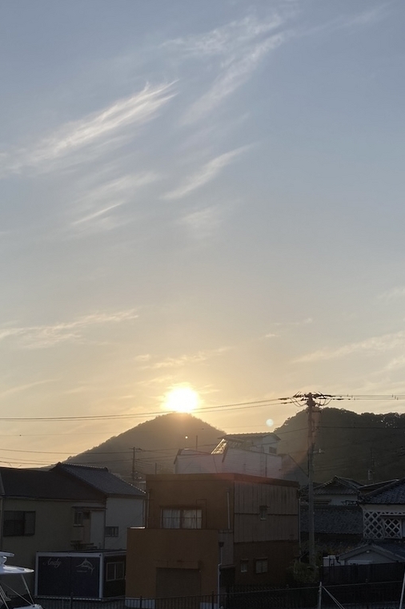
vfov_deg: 42.0
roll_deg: -1.1
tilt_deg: +8.9
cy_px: 420
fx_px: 777
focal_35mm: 46
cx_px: 222
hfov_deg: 29.2
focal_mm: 3.99
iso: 25
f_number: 1.8
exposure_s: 1/4425
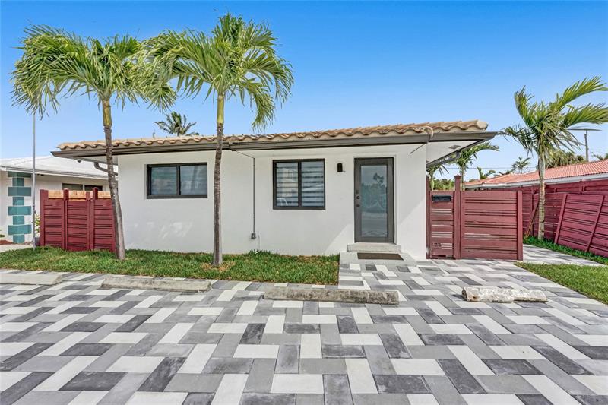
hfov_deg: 104.3
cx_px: 304
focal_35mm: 14
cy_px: 202
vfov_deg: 81.2
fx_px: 236
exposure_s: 1/1000
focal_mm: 14
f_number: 22
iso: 2500
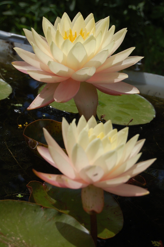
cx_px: 82
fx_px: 565
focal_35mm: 82
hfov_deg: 16.5
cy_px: 124
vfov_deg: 24.6
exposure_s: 1/400
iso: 200
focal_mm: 55
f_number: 10
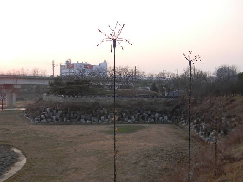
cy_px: 91
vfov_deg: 35.1
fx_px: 288
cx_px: 122
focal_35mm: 41
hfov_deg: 45.8
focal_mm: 7.3
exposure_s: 1/108
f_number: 3.8
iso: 80
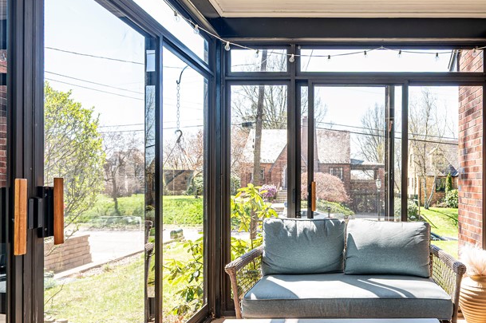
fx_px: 337
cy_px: 206
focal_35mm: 25
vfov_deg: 50.6
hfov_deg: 68.9
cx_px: 336
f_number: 8
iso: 500
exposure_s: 1/200
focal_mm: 14
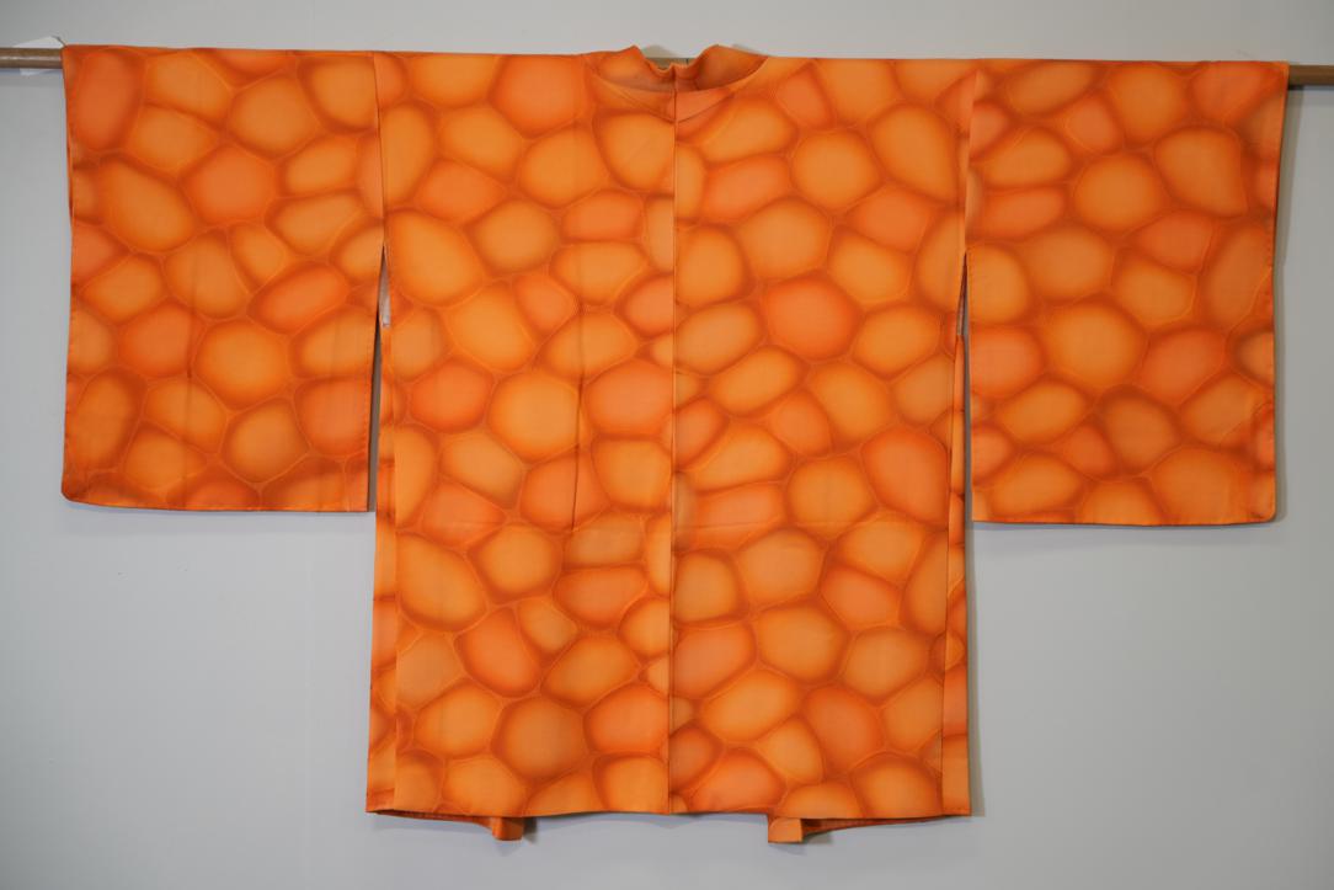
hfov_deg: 28.8
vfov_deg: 19.5
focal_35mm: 70
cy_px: 445
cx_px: 667
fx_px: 2594
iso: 320
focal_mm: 70
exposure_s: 1/80
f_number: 4
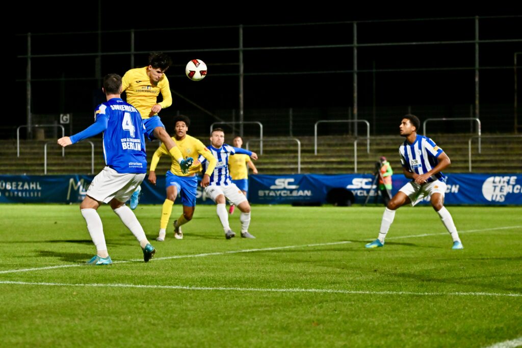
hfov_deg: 24.8
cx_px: 261
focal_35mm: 82
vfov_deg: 16.7
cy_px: 174
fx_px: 1189
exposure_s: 1/1600
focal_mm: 82
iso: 3200
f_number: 2.8
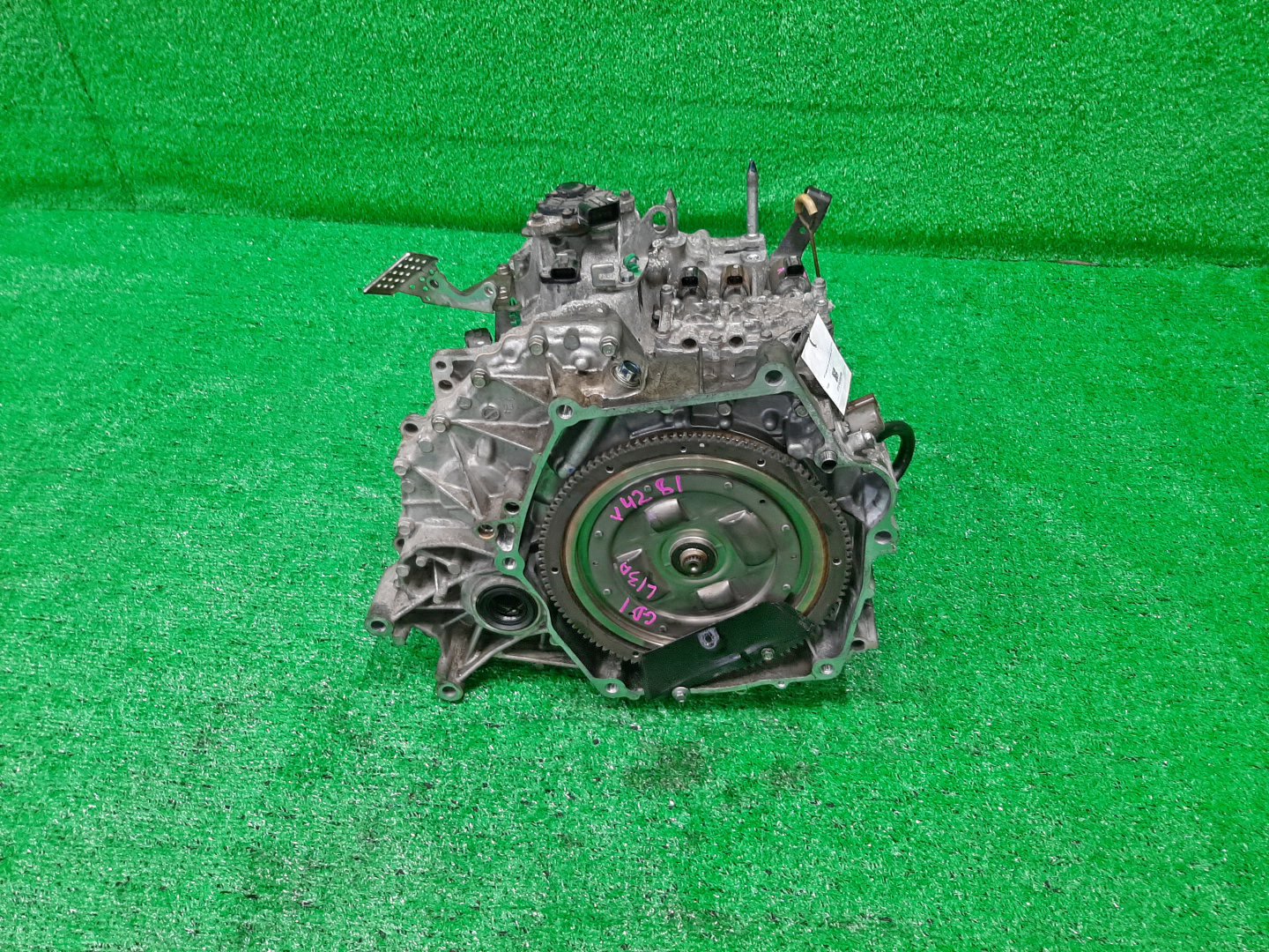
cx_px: 634
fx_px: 953
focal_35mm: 26
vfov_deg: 53.1
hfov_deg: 67.3
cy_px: 476
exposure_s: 1/50
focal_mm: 3.93
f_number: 1.7
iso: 124
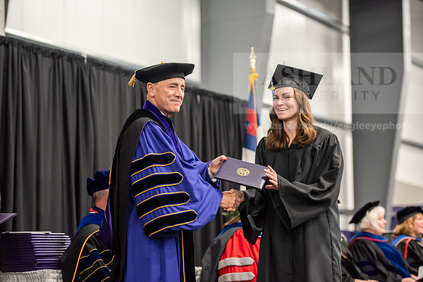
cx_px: 212
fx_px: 1175
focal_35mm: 100
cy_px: 141
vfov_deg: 13.7
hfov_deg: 20.4
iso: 3200
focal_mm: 100
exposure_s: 1/200
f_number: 3.2
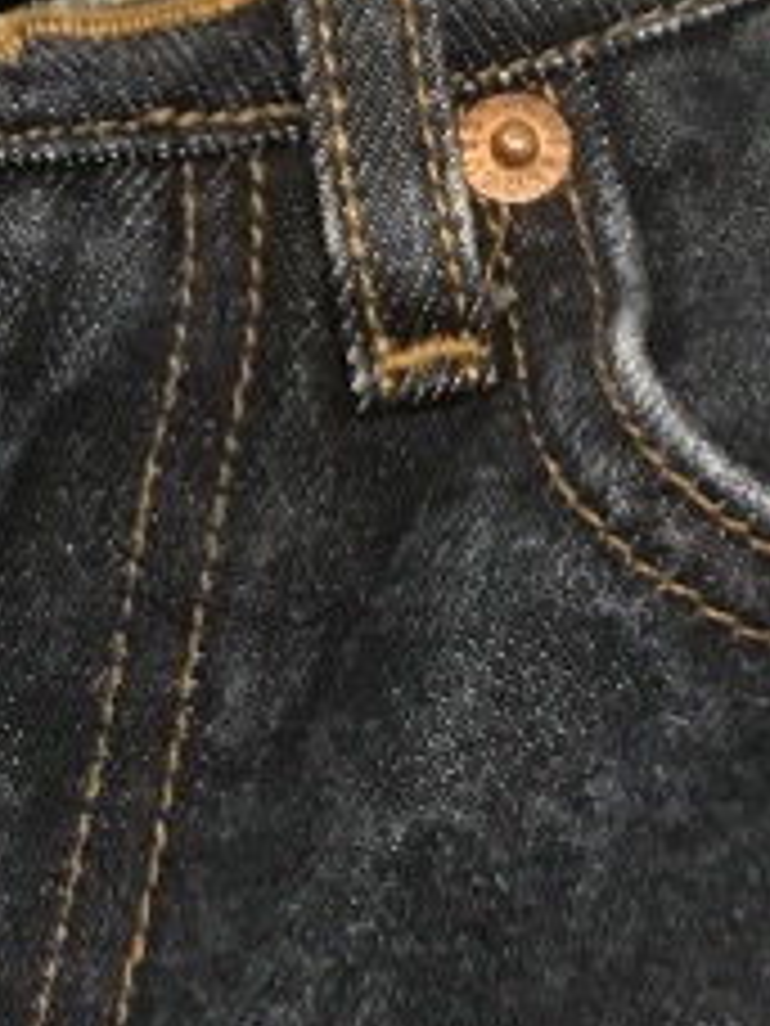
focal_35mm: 123
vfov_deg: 16.0
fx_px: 3648
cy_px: 706
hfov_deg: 11.9
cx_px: -54
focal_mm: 3.99
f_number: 1.8
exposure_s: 1/14
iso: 100
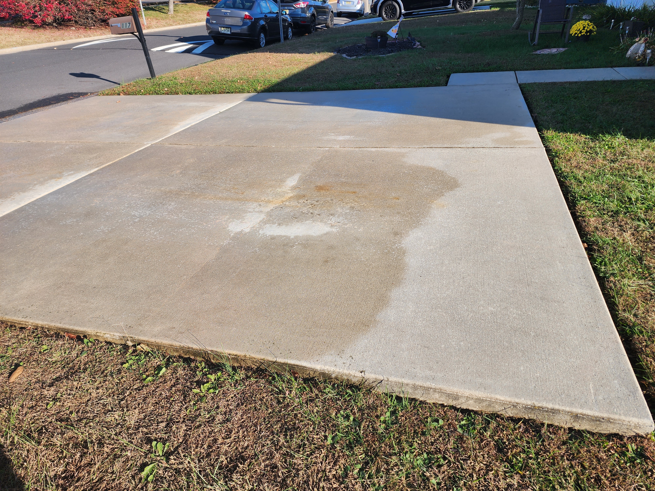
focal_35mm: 23
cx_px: 328
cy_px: 246
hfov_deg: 73.9
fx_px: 435
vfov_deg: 58.9
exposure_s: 1/629
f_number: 1.8
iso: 12
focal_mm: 6.4
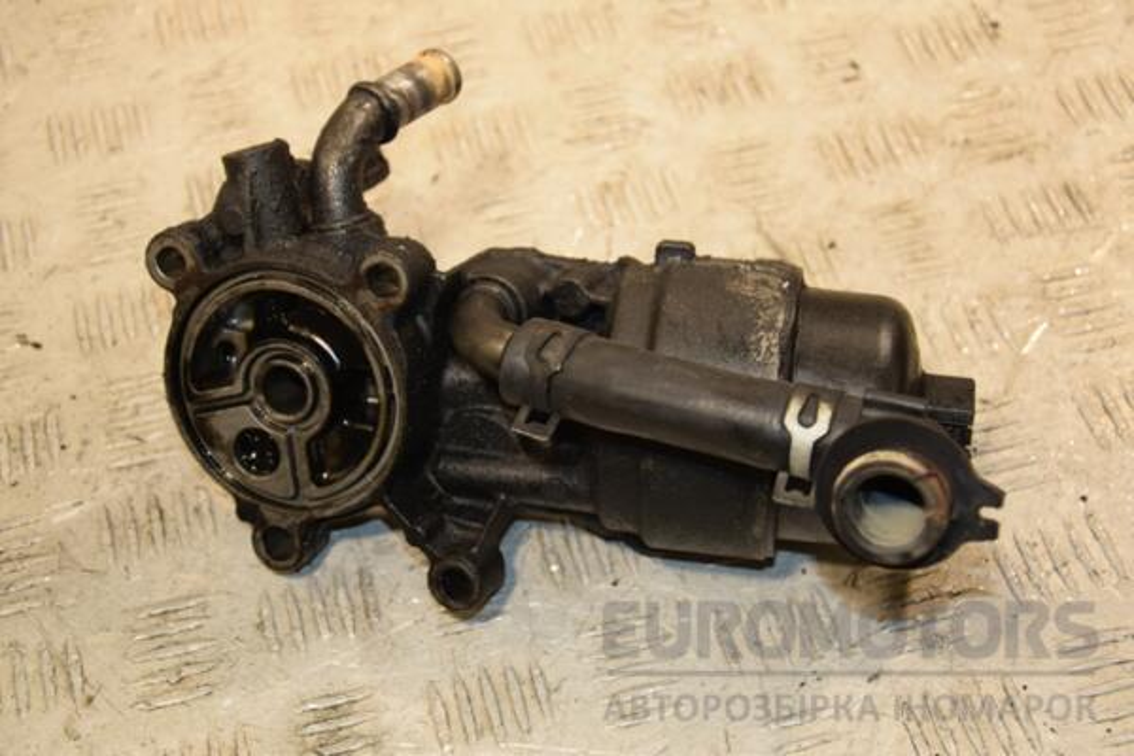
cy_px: 378
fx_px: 2268
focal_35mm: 72
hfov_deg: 28.1
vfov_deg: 18.9
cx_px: 567
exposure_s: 1/160
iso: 800
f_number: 4.8
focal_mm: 48
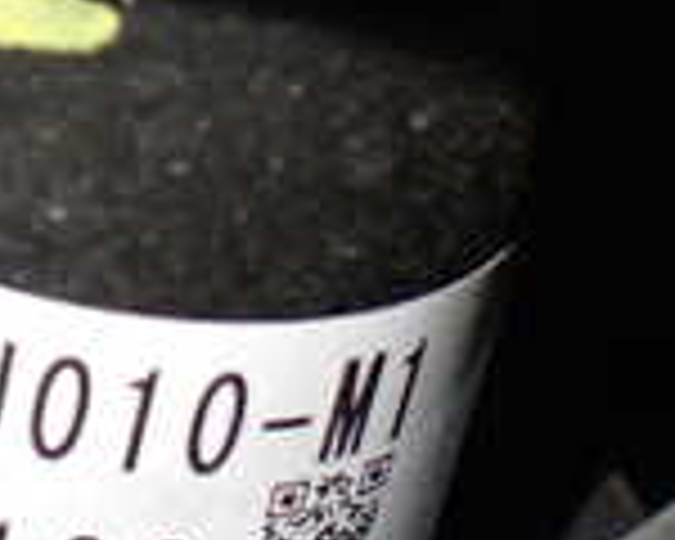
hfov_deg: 16.3
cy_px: 90
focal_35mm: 117
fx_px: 2337
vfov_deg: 13.1
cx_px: 86
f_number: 2.3
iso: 800
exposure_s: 1/100
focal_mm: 5.4
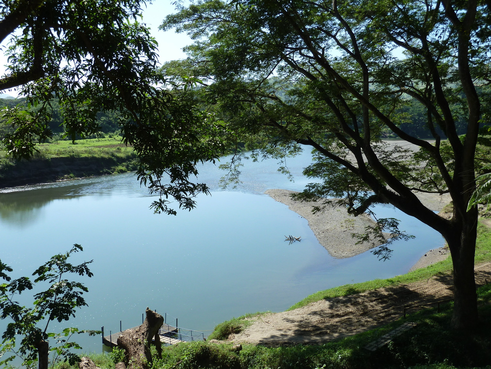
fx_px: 567
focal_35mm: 40
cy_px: 184
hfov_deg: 46.8
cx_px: 246
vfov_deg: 36.0
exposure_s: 1/320
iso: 80
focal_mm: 6.5
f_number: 4
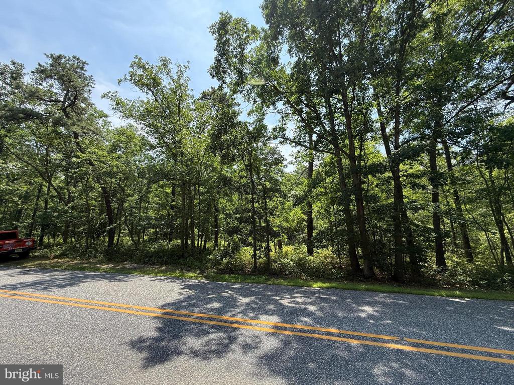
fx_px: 208
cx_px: 257
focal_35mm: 14
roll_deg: -0.8
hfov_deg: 102.1
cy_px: 192
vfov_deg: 85.7
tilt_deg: +11.8
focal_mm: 2.22
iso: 64
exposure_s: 1/734
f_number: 2.2
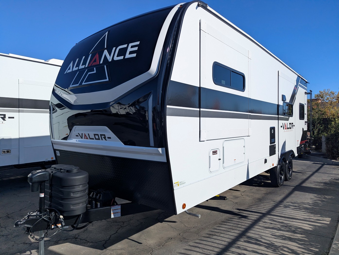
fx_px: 235
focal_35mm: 24
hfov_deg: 71.5
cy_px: 128
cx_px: 170
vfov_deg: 56.9
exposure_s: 1/3774
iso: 55
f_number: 1.85
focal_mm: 6.81
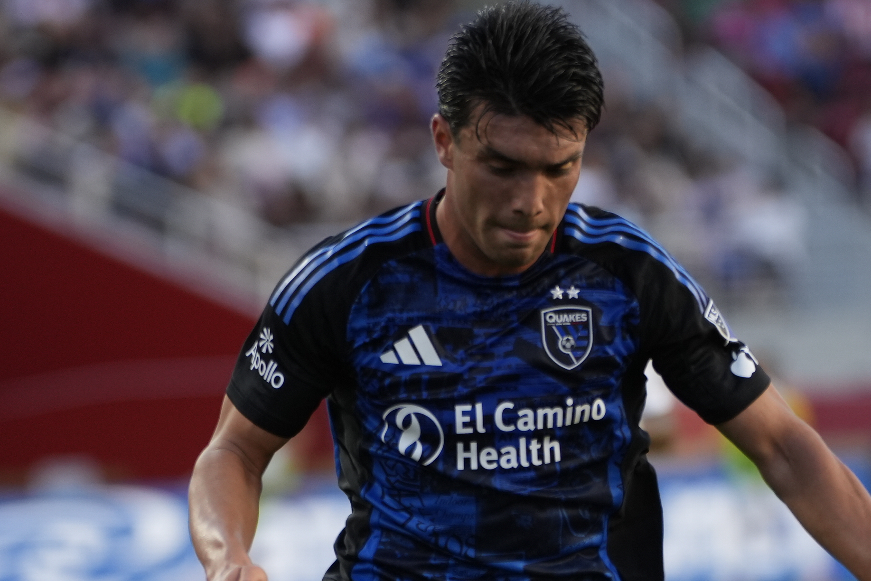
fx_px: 16454
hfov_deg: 3.0
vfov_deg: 2.0
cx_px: 512
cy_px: 527
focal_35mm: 680
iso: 500
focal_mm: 200
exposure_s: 1/1600
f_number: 2.8
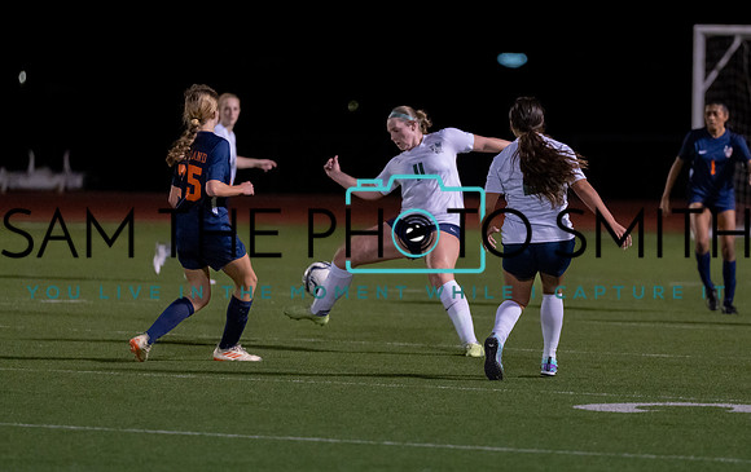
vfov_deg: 4.6
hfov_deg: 7.3
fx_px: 5850
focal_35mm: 285
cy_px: 237
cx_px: 502
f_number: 2.8
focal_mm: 200
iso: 4000
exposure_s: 1/1000
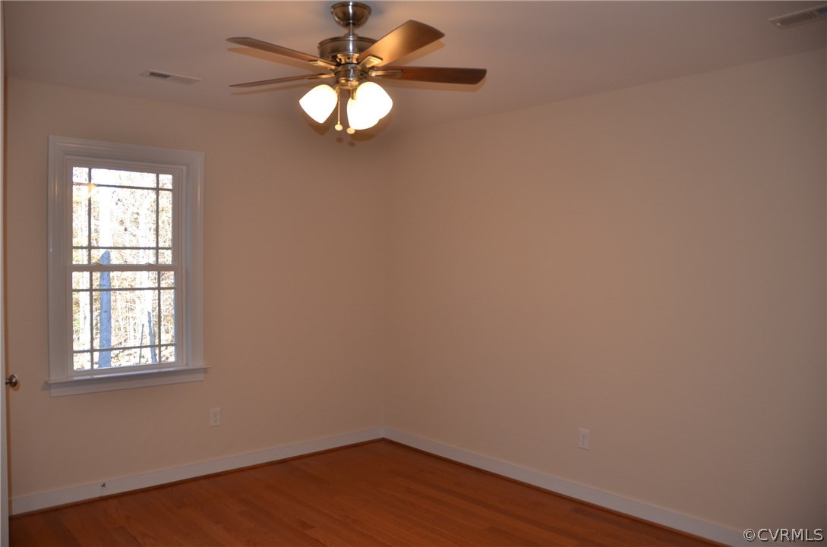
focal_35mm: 27
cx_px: 414
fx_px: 619
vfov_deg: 47.7
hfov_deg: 67.5
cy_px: 274
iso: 360
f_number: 3.5
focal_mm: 18
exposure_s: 1/125
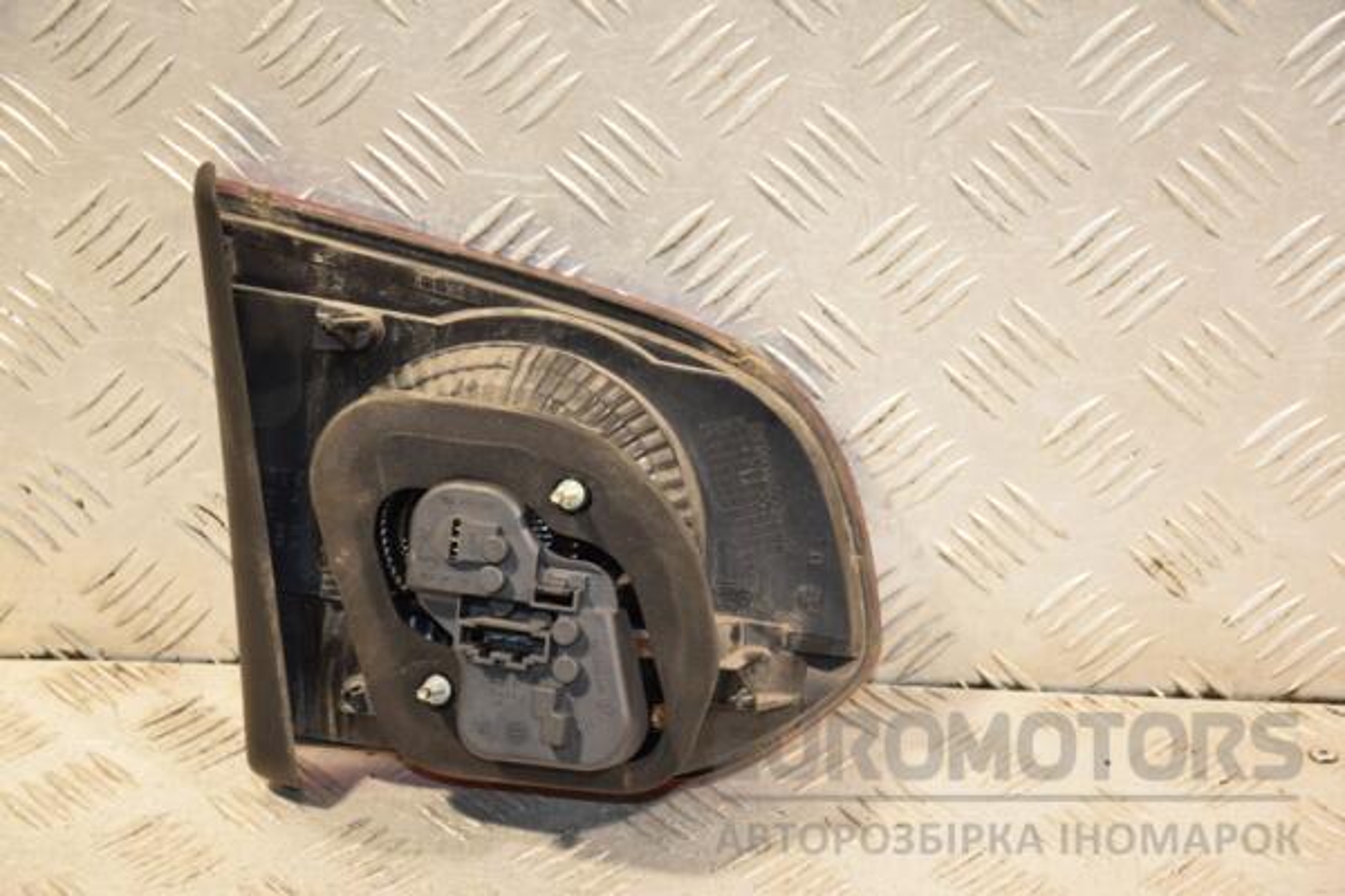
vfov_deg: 13.8
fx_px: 3698
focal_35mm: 99
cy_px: 448
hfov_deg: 20.6
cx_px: 672
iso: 800
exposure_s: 1/125
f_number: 5.3
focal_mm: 66
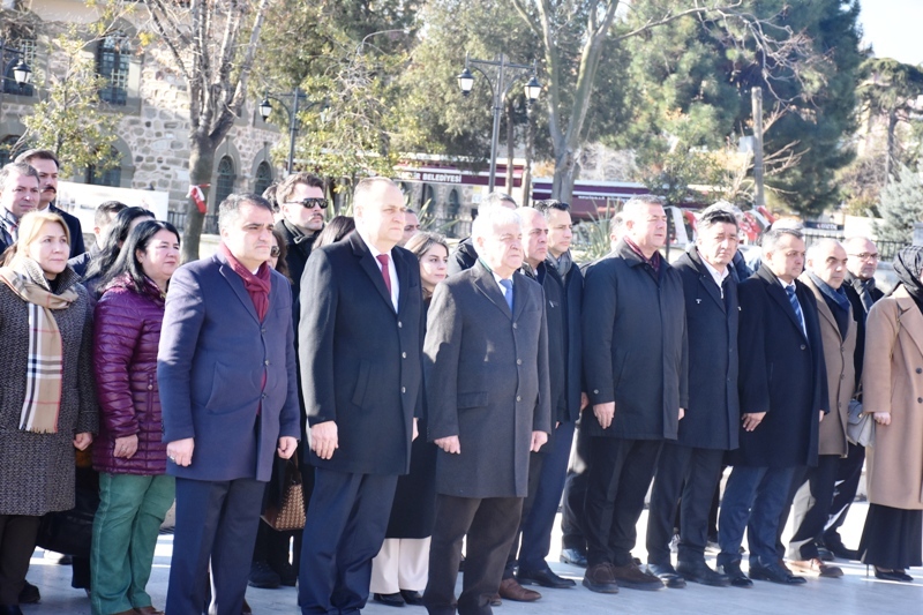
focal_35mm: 90
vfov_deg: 15.2
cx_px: 462
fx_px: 2307
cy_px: 308
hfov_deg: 22.6
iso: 800
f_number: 6.3
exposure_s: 1/640
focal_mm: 60
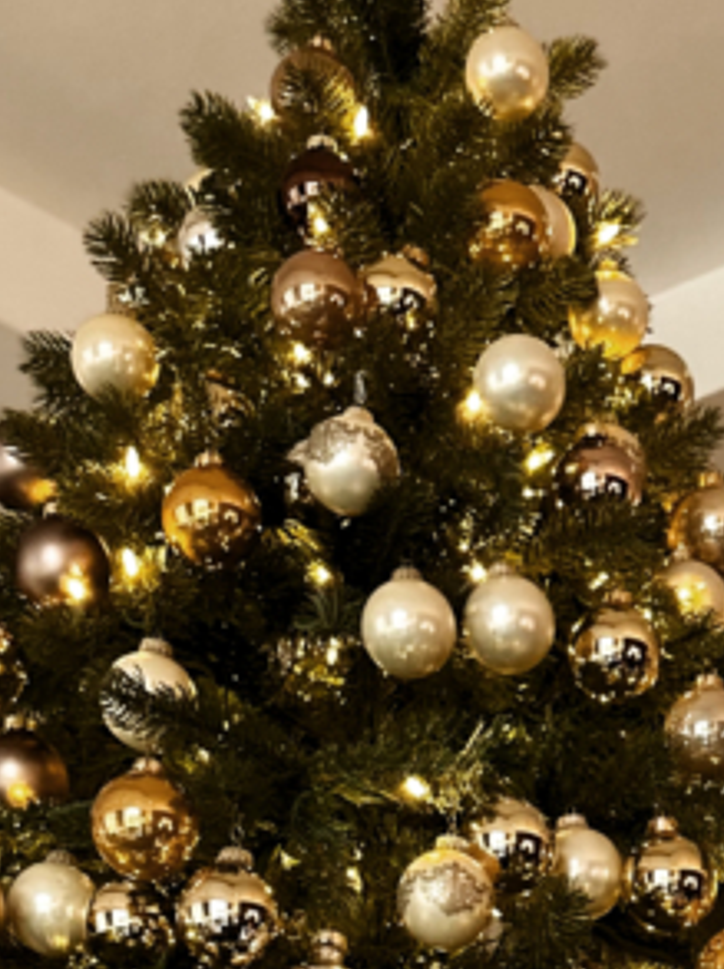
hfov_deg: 17.2
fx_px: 2348
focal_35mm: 84
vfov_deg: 20.4
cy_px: 1406
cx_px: 698
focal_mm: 6.86
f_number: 1.78
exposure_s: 1/50
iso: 400
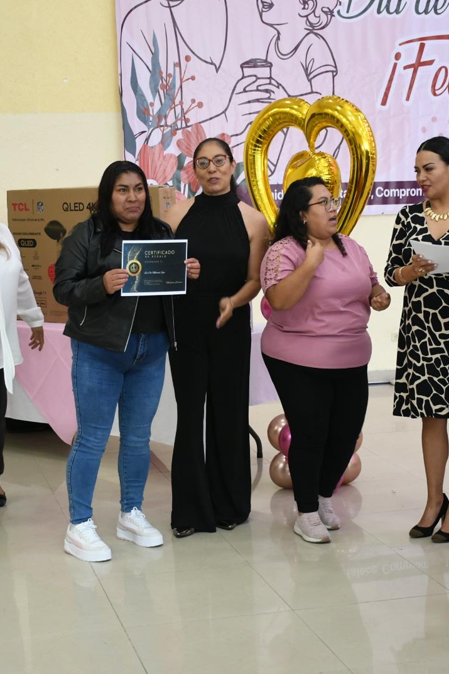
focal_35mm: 68
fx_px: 1272
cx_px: 235
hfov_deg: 20.0
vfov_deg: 29.7
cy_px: 338
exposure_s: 1/100
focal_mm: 30
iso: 1250
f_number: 4
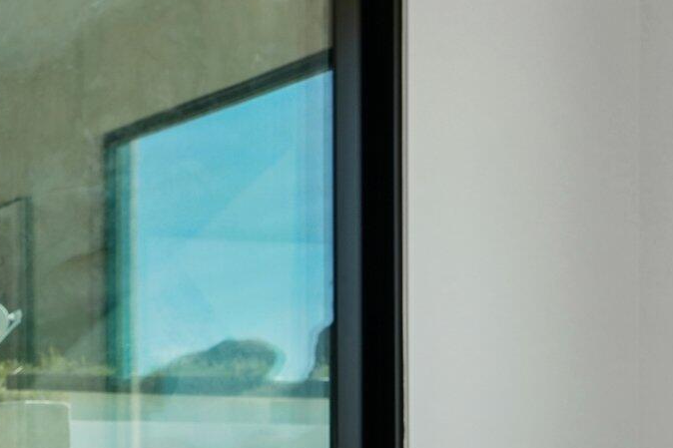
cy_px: 489
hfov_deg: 21.5
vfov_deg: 16.7
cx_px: -335
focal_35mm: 79
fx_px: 1476
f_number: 8
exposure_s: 1/640
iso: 400
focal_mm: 26
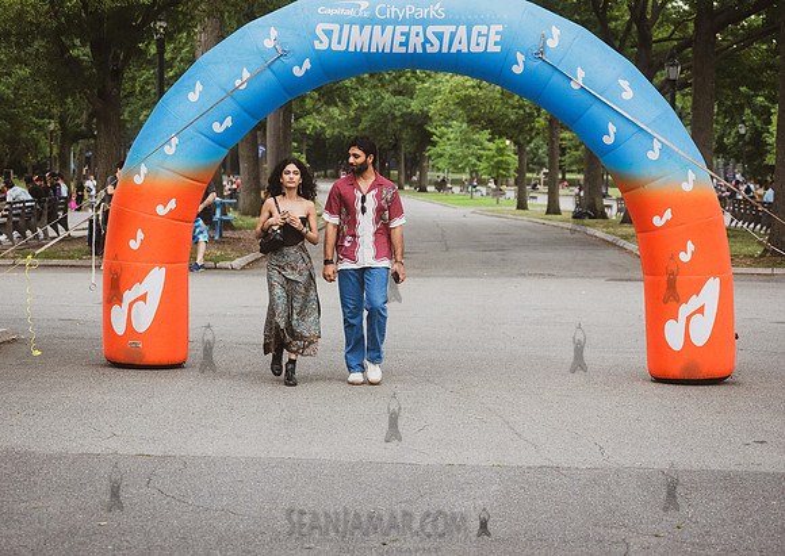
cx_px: 355
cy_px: 277
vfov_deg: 15.0
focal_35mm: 95
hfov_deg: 21.1
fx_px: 2107
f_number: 4.5
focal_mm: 86
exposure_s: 1/1250
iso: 3200
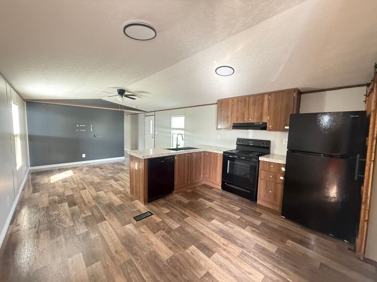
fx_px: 152
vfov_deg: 85.7
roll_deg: -1.7
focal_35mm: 14
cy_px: 141
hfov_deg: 102.1
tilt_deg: -3.7
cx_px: 188
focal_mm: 2.22
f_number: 2.2
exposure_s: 1/50
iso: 500
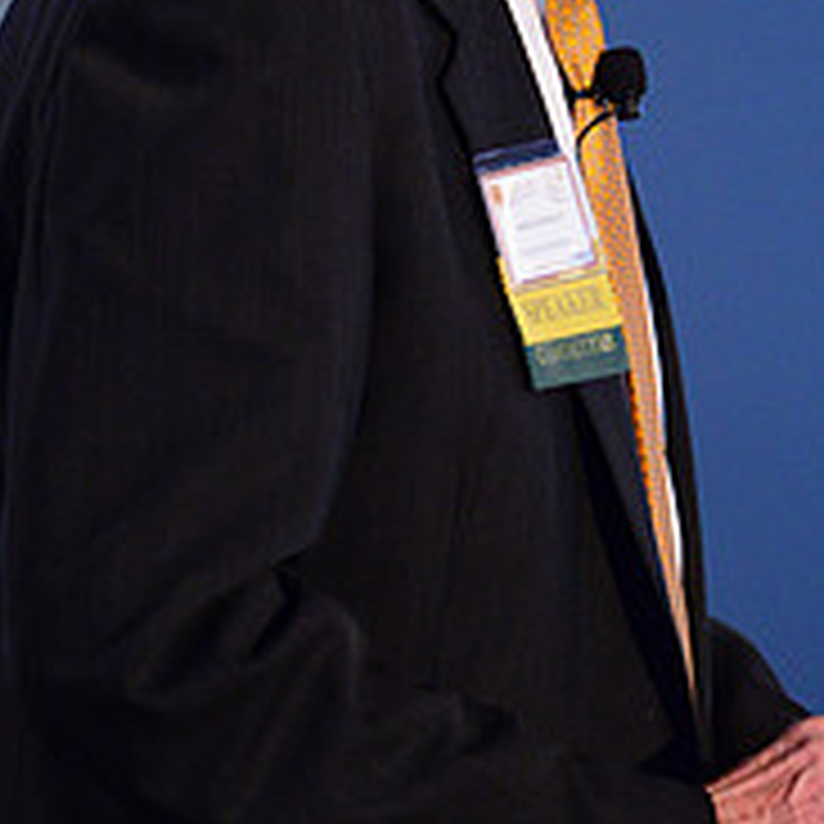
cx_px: 673
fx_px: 13762
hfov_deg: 3.4
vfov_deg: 3.4
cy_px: 194
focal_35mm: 511
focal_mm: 190
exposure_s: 1/160
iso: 4000
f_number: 2.8
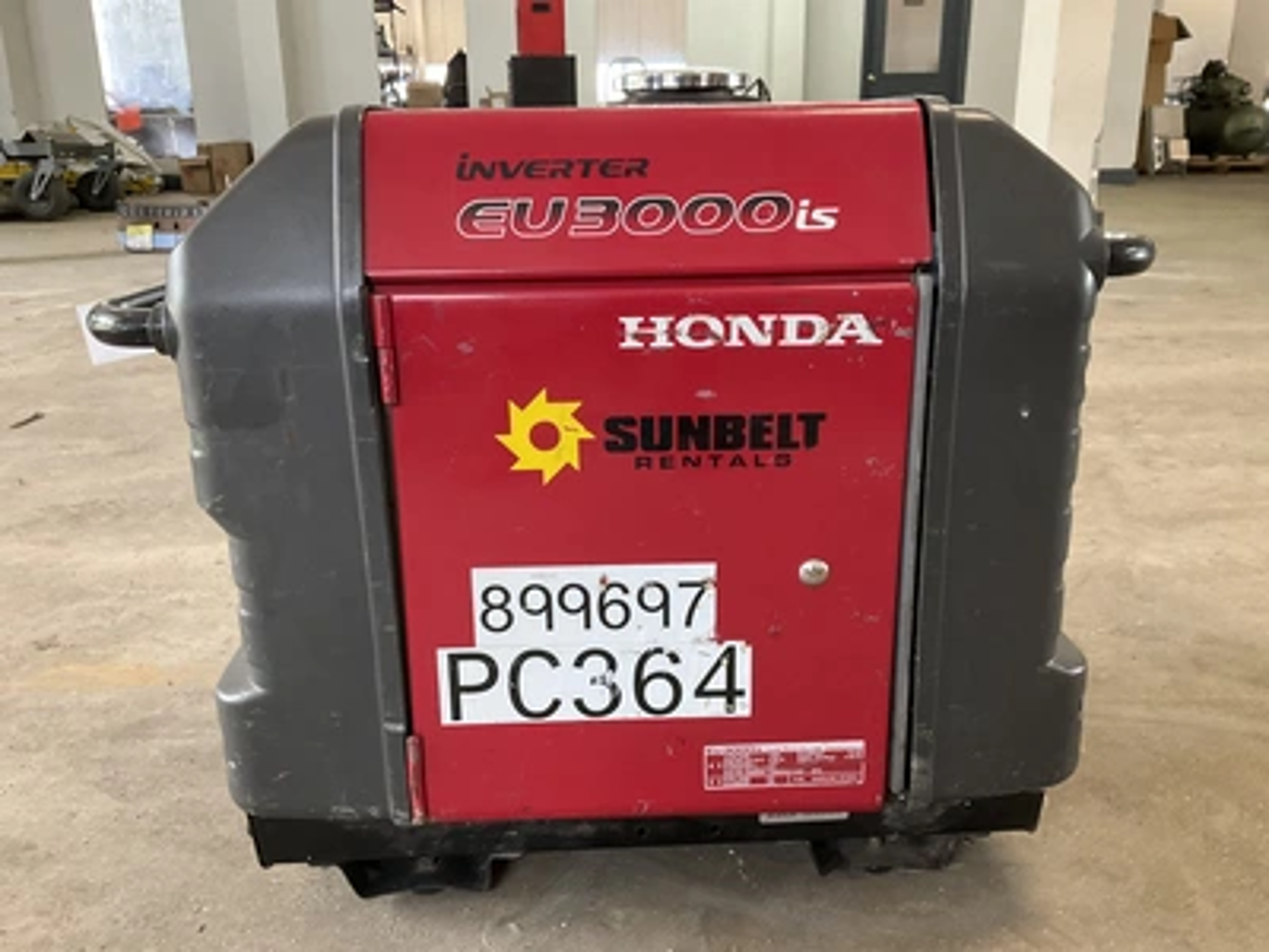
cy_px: 476
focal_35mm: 29
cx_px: 634
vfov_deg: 48.2
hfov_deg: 61.7
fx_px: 1063
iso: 250
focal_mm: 3
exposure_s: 1/60
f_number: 1.8
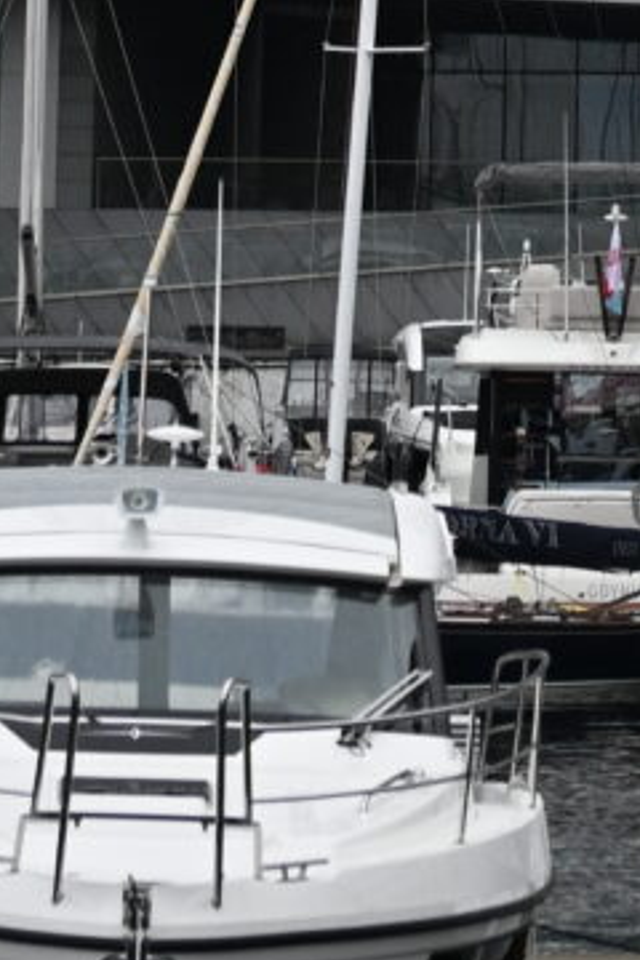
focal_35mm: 384
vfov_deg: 5.1
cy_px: -1947
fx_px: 10239
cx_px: 1113
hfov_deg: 3.6
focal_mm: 54
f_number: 4
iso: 400
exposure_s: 1/320
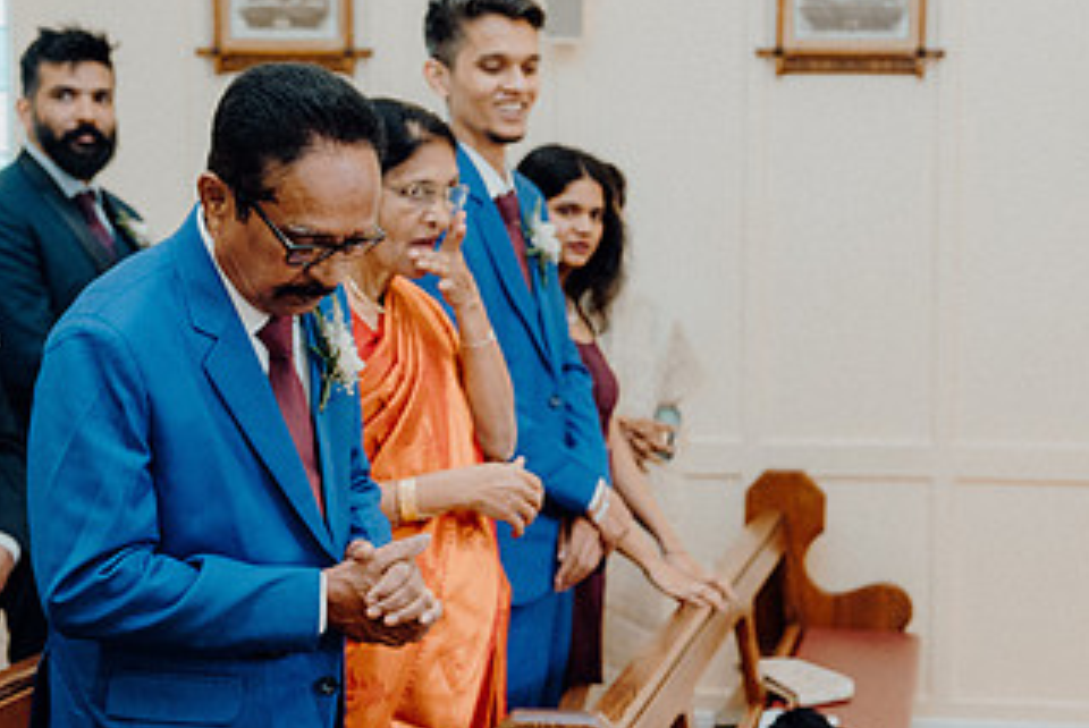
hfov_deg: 29.9
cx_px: 701
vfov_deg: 20.3
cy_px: 475
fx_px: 2029
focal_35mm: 67
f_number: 3.5
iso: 2000
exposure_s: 1/160
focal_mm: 37
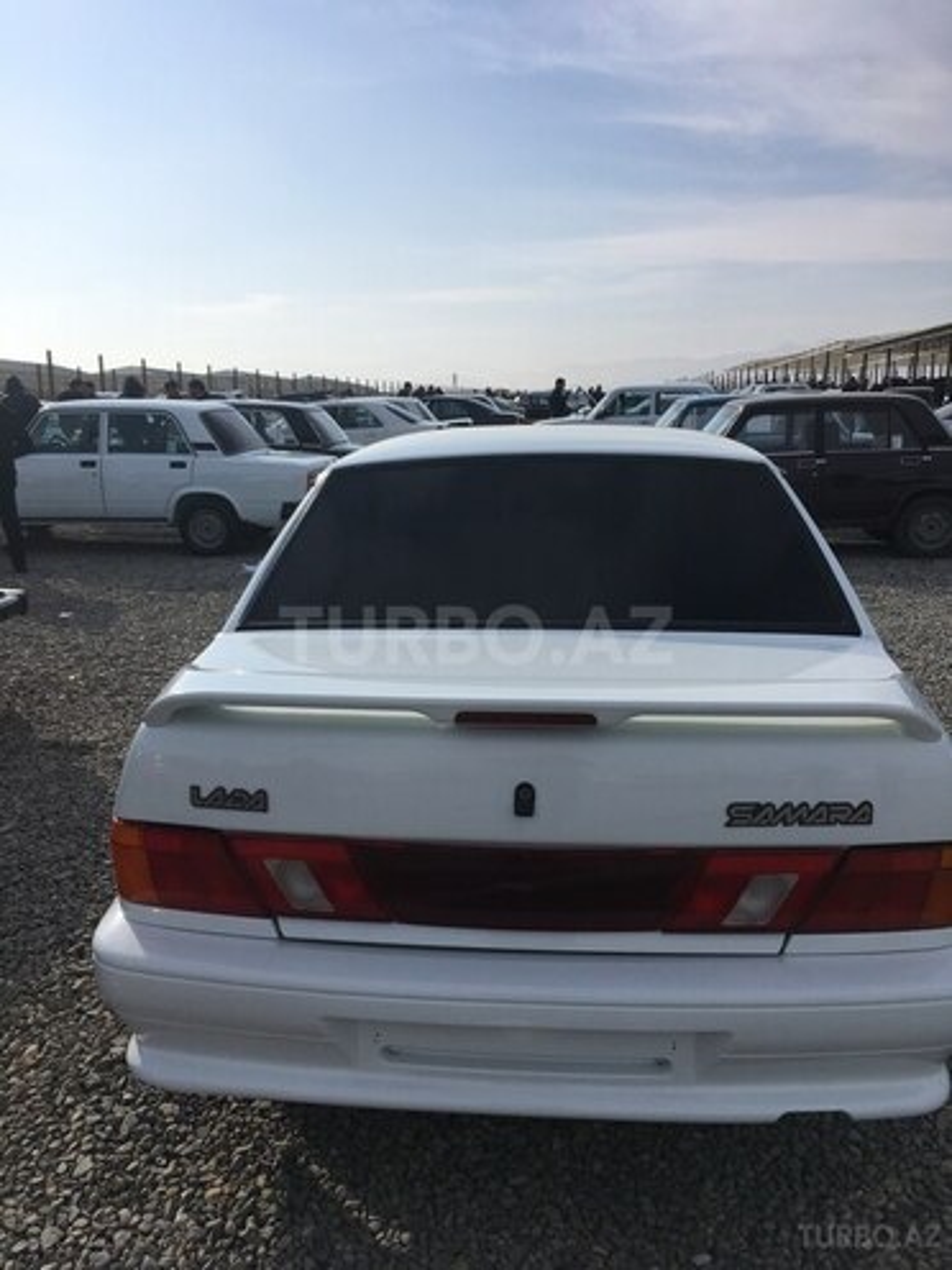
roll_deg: +2.1
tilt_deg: -13.8
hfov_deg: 48.2
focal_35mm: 29
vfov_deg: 61.7
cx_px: 476
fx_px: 1063
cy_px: 635
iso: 25
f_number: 2.2
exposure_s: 1/3663
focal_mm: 4.15
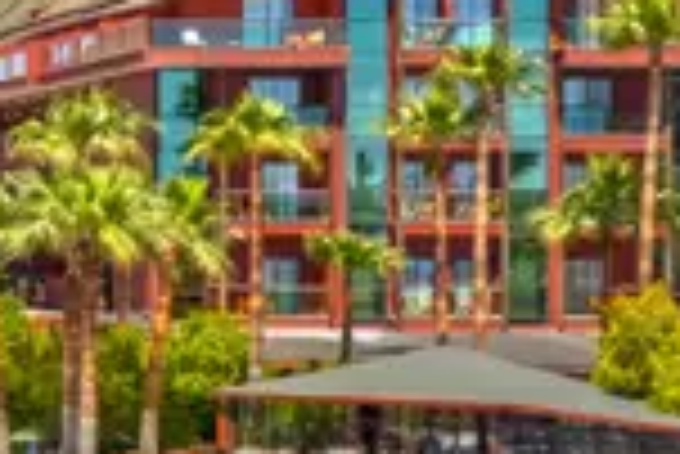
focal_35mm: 149
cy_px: 216
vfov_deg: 9.2
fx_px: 2817
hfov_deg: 11.5
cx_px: -928
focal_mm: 8.38
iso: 110
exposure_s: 1/1000
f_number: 2.8
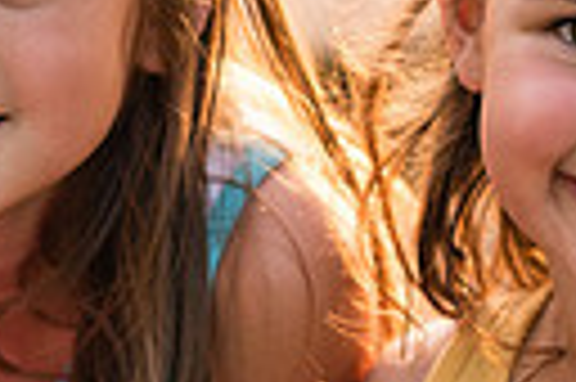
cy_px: 465
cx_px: 122
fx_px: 6152
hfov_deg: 5.4
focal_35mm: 385
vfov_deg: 3.6
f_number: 3.5
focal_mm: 85
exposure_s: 1/400
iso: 1000
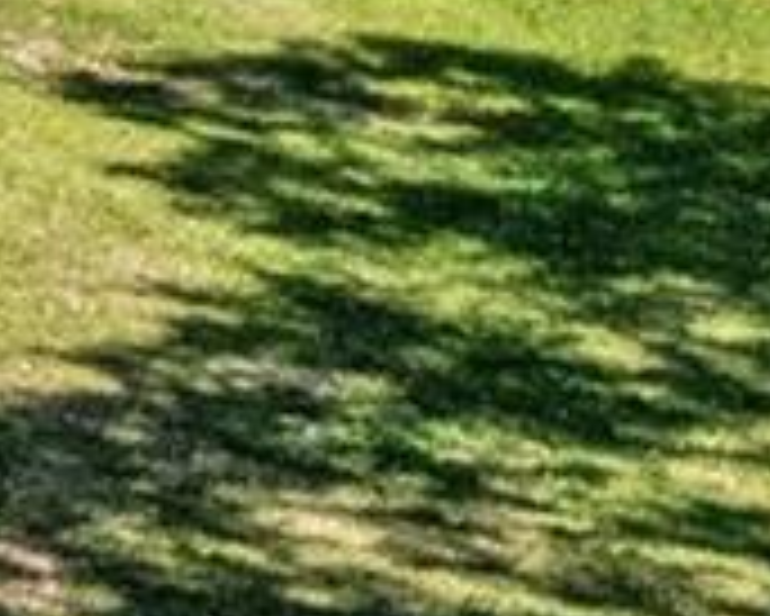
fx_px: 4401
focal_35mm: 193
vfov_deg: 7.8
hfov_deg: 6.9
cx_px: -2603
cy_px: -402
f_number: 2.8
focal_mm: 8.38
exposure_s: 1/2000
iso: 200
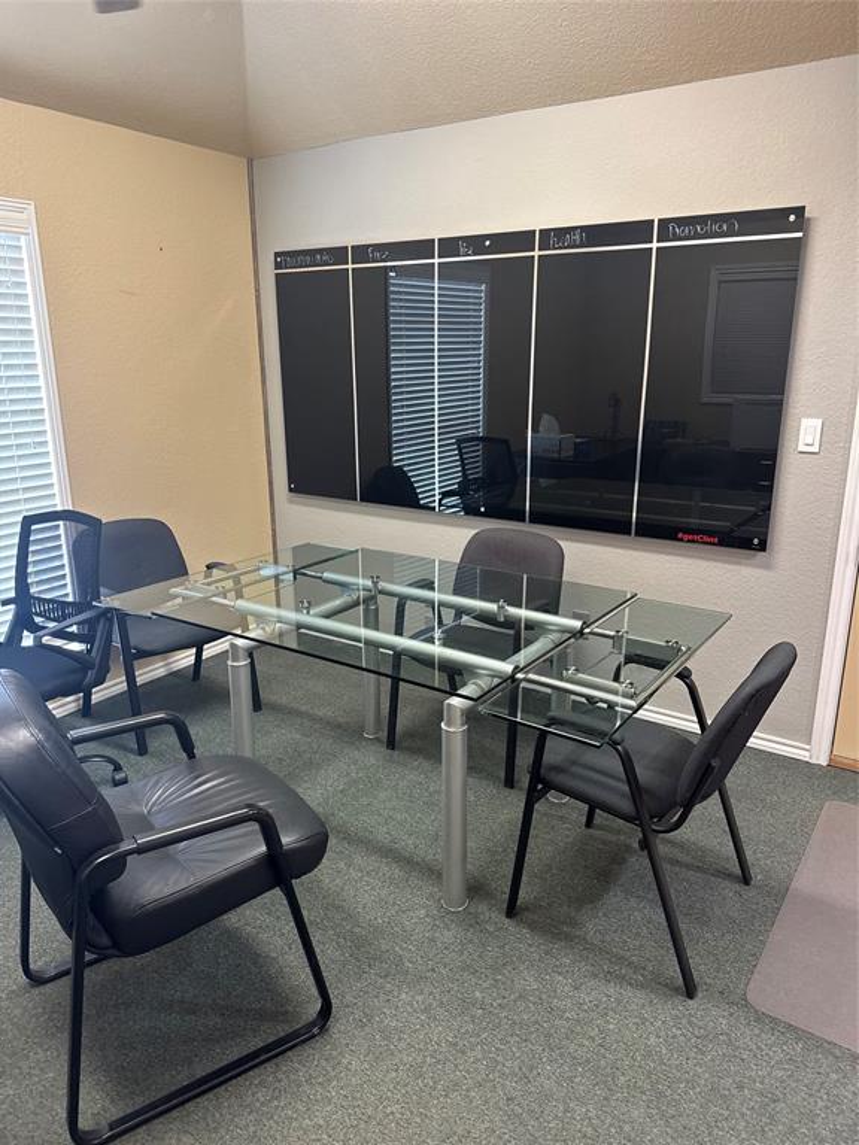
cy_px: 572
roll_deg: +0.9
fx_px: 794
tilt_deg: -15.7
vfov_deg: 71.6
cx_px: 430
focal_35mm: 24
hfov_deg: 56.8
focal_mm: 6.76
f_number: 1.78
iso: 200
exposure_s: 1/60
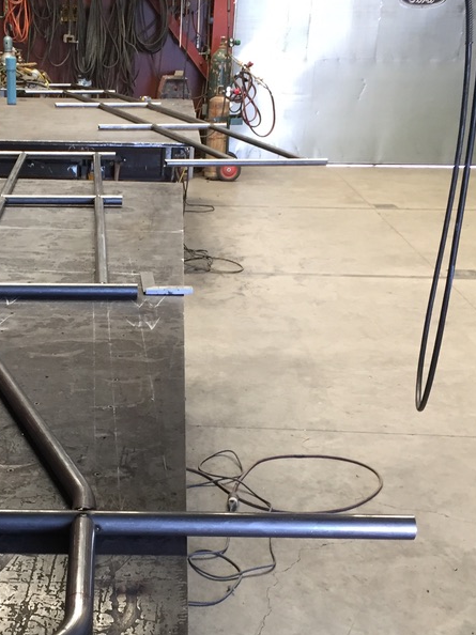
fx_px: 917
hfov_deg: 28.4
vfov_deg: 38.0
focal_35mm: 50
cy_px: 385
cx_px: 87
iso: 50
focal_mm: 4.15
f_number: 2.2
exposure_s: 1/30
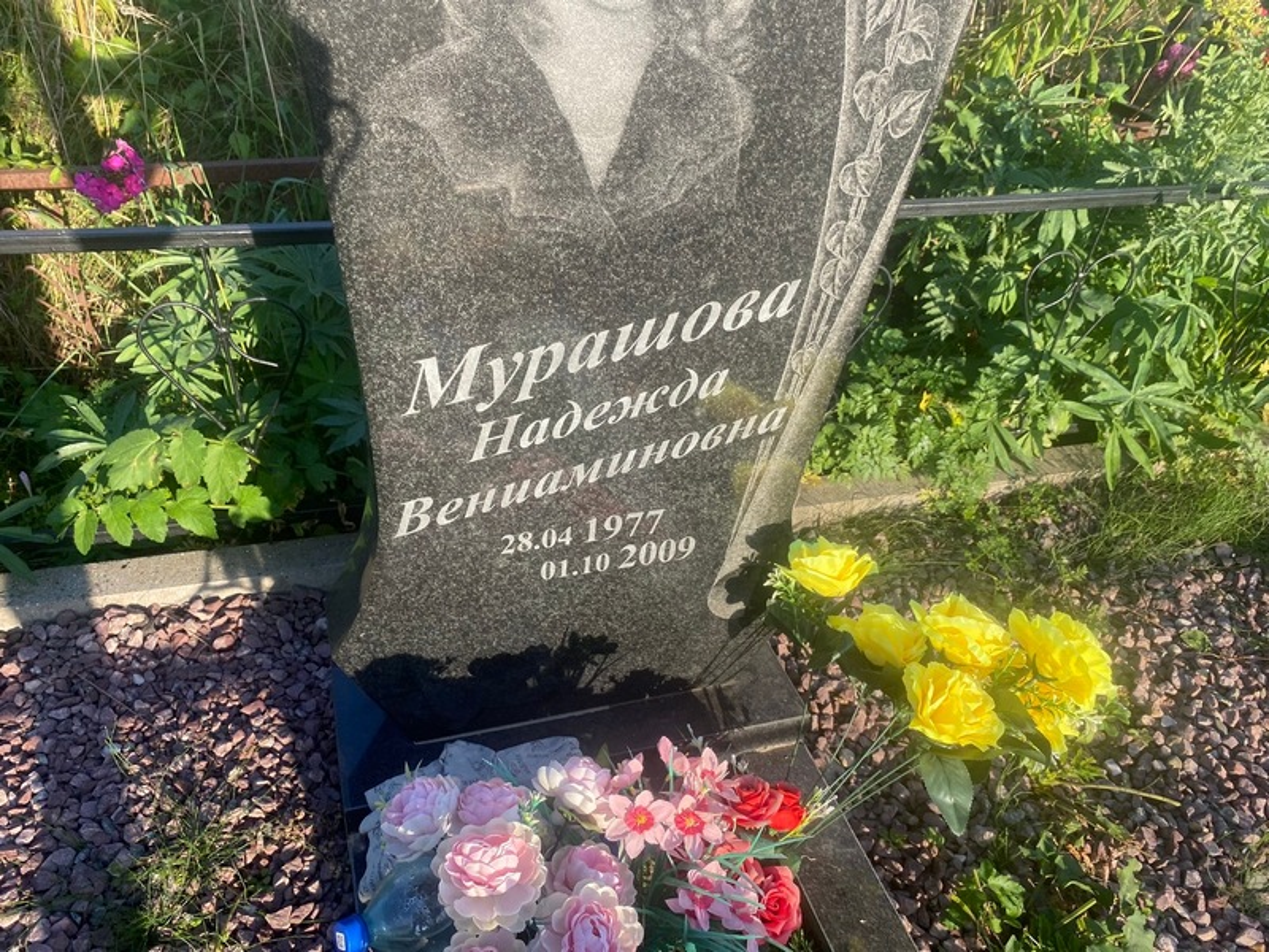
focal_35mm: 26
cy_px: 476
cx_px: 634
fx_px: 953
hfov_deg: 67.3
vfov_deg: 53.1
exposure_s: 1/957
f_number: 1.8
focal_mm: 4.25
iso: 32
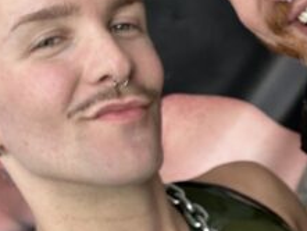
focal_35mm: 80
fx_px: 710
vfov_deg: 18.4
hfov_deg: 23.8
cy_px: 148
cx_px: 275
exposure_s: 1/121
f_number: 1.9
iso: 25
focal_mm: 2.69
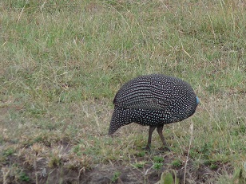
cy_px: 38
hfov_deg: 2.6
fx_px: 5493
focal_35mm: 773
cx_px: 174
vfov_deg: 1.9
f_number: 4
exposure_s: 1/125
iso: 100
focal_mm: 60.5
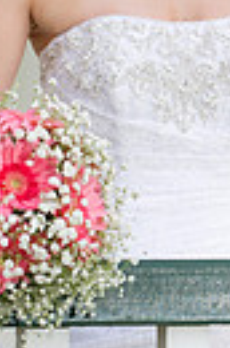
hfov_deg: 3.3
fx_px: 3998
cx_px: 231
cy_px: 102
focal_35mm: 415
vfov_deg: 5.0
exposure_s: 1/250
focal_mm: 120
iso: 250
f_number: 6.3
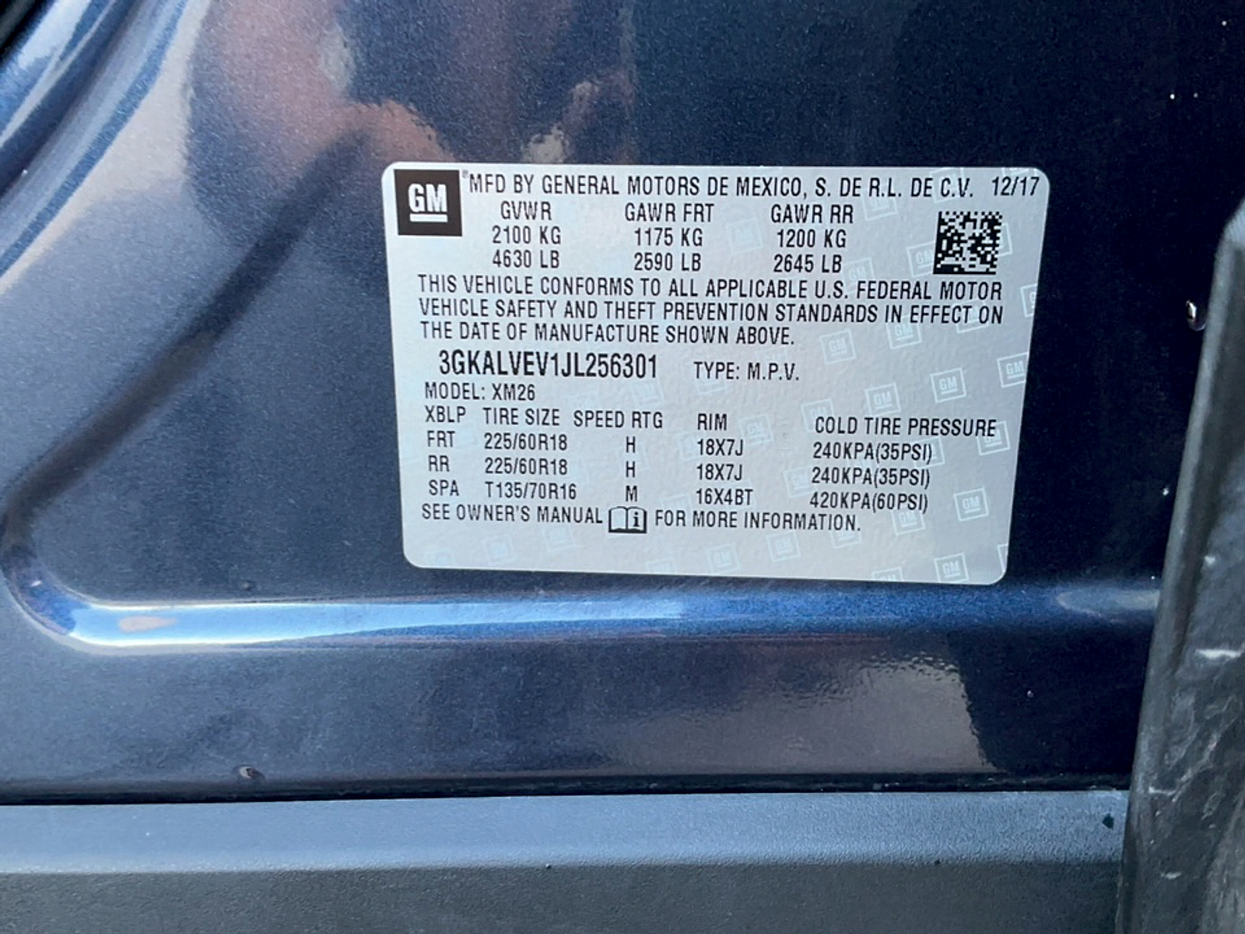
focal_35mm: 30
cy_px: 467
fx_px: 1079
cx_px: 622
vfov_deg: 46.8
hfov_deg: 60.0
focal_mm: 3
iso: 64
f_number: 1.8
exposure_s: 1/60
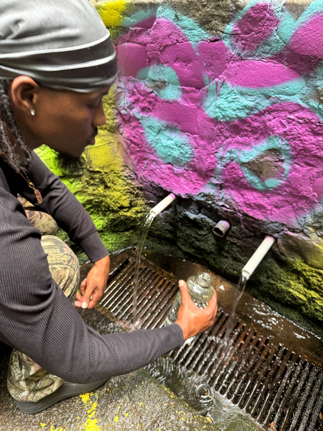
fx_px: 299
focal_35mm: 24
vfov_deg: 71.6
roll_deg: +13.5
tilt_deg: -43.9
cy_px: 216
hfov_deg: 56.8
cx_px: 162
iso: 320
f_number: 1.78
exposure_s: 1/60
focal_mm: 6.76
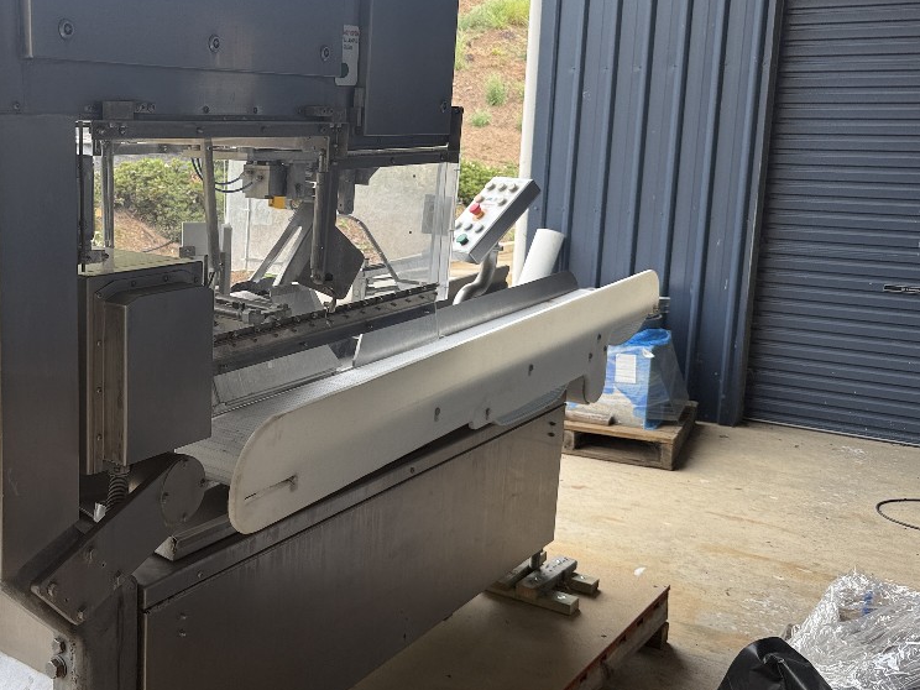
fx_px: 1037
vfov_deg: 36.8
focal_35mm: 39
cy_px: 318
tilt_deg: -11.0
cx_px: 231
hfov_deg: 46.2
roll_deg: -0.2
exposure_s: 1/121
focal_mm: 6.76
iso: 80
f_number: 1.78
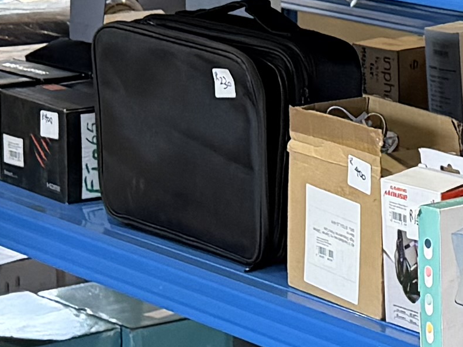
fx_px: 2314
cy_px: -34
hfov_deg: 10.7
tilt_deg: -5.7
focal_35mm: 173
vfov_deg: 8.5
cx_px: 847
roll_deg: -0.8
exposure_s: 1/50
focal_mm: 6.76
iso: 400
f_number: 1.78
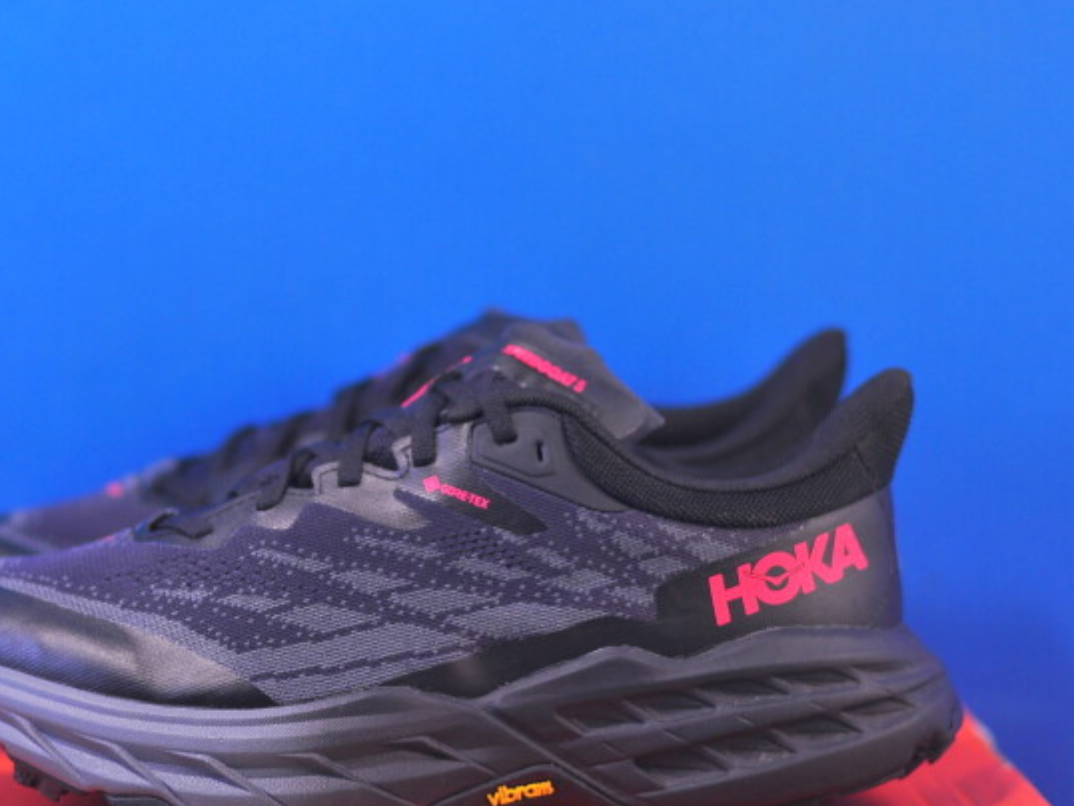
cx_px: 391
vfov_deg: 13.8
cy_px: 426
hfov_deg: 18.3
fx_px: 3321
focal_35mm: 107
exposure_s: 1/320
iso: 250
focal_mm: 50
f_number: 2.2
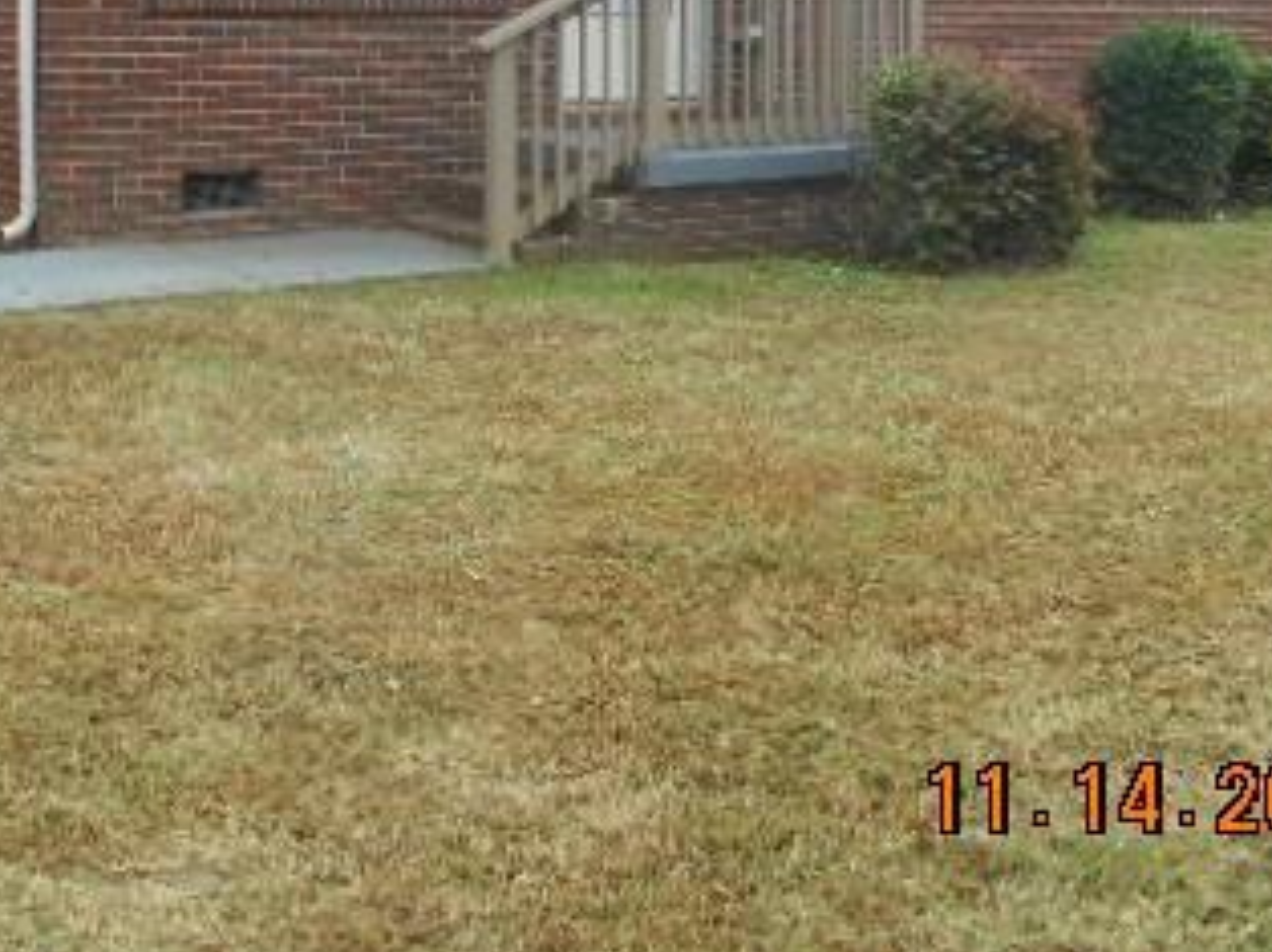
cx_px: 555
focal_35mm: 53
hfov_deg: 36.1
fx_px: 1946
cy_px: 36
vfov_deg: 26.3
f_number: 3.2
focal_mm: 4.6
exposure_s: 1/250
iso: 80
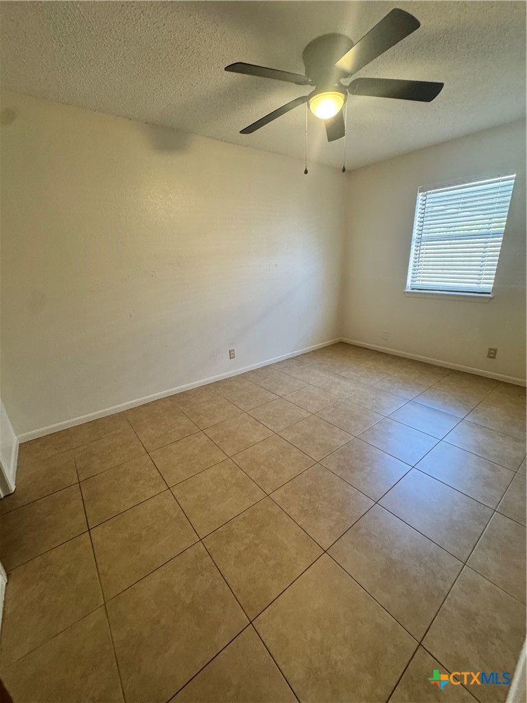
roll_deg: +2.0
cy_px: 352
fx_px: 284
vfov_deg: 102.1
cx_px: 264
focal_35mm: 14
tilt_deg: -17.9
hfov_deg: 85.7
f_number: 2.2
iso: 320
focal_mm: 2.22
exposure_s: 1/60
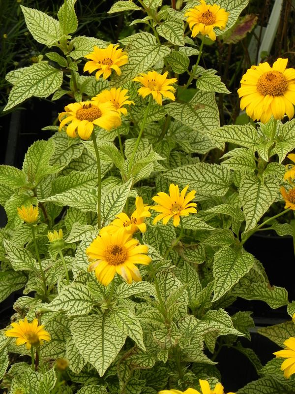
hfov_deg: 11.5
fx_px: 1466
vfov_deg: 15.3
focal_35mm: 129
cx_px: 148
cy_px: 197
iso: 160
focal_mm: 23
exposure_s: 1/640
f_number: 5
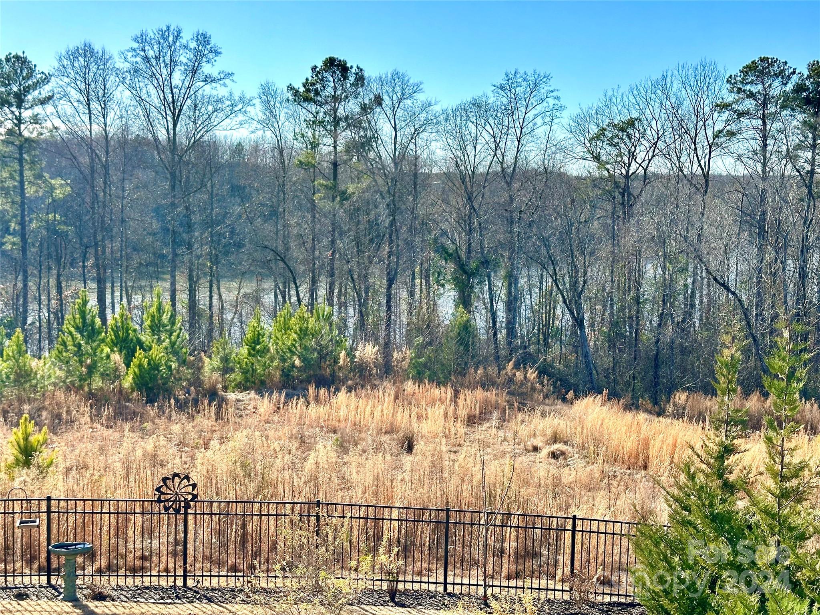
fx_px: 1137
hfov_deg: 39.7
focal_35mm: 48
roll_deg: -2.9
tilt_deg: -6.5
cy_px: 308
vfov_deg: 30.3
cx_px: 410
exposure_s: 1/2532
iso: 64
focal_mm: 6.86
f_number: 1.78
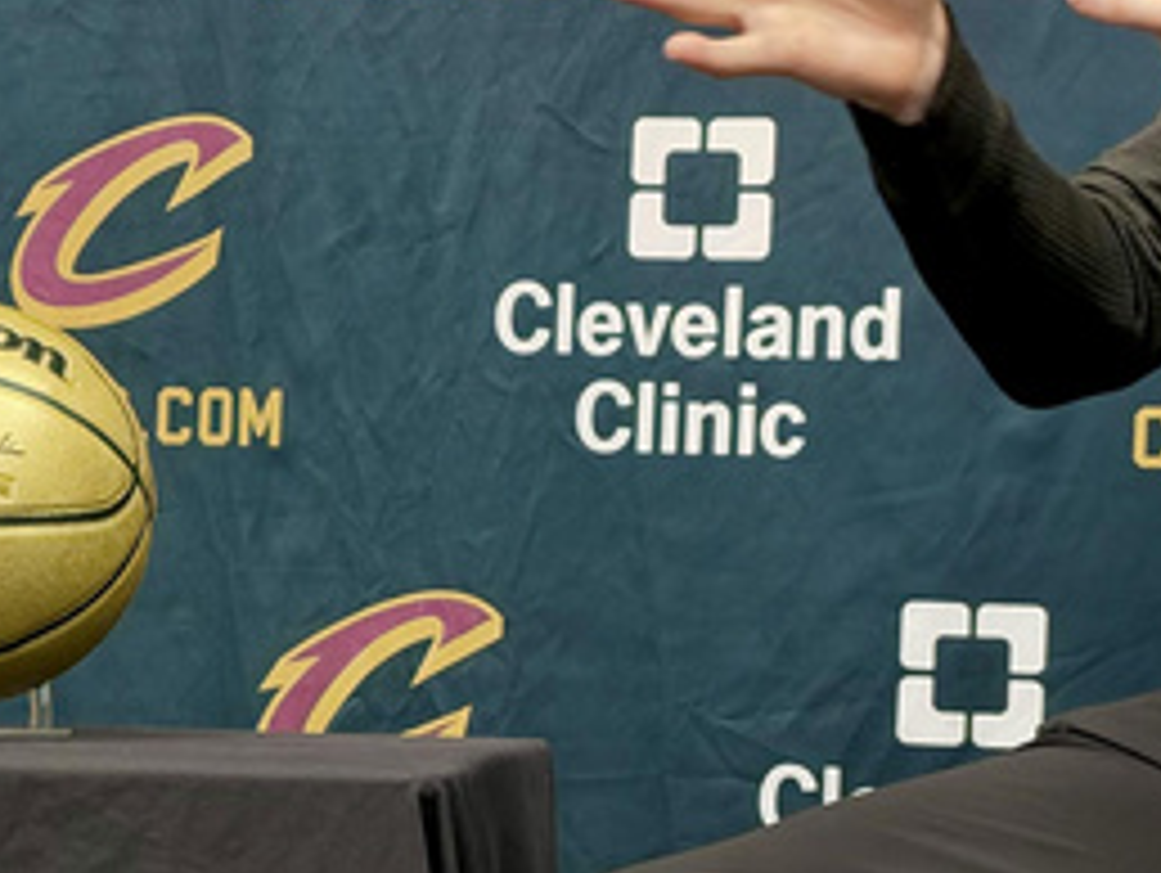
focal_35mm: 119
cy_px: 522
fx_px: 3995
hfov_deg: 16.3
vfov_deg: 12.5
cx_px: 108
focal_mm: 6.9
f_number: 1.5
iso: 160
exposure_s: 1/60
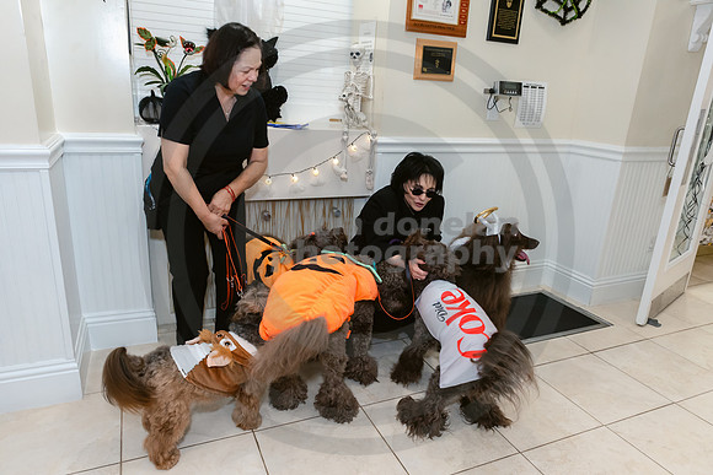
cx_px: 356
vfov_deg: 53.2
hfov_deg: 73.7
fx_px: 475
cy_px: 238
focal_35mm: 24
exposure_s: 1/80
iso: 2500
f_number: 9
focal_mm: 24
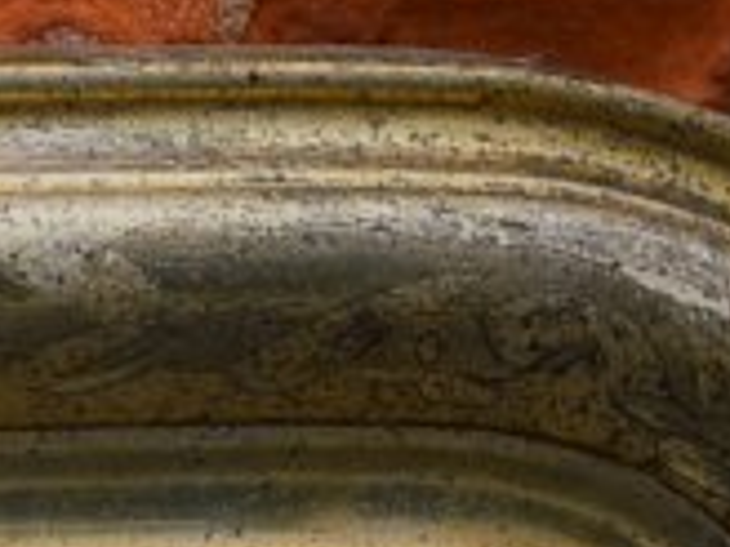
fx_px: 7793
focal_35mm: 370
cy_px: 889
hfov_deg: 5.1
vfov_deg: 4.0
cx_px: -1255
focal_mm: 35
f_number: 5
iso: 100
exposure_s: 1/125
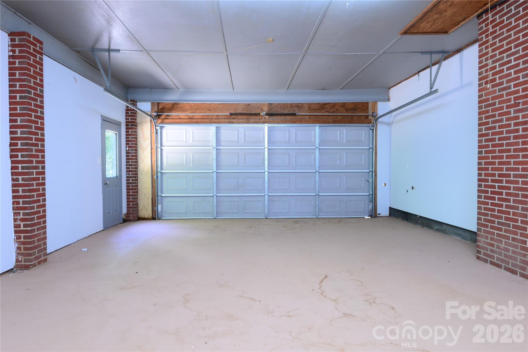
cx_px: 264
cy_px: 176
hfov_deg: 78.6
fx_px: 323
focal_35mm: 22
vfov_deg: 57.2
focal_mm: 22
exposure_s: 1/5
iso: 200
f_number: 9
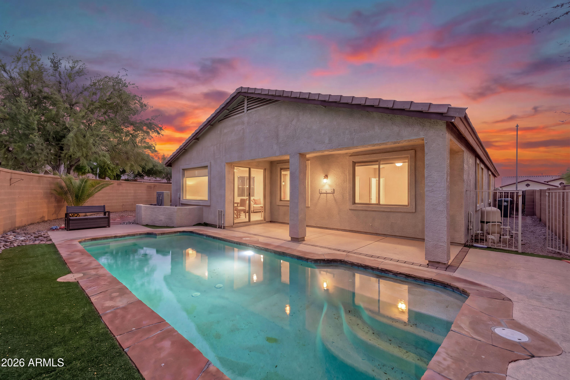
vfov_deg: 77.3
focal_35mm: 15
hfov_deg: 100.4
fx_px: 237
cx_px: 285
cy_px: 190
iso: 100
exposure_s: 1/250
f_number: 8
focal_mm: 10
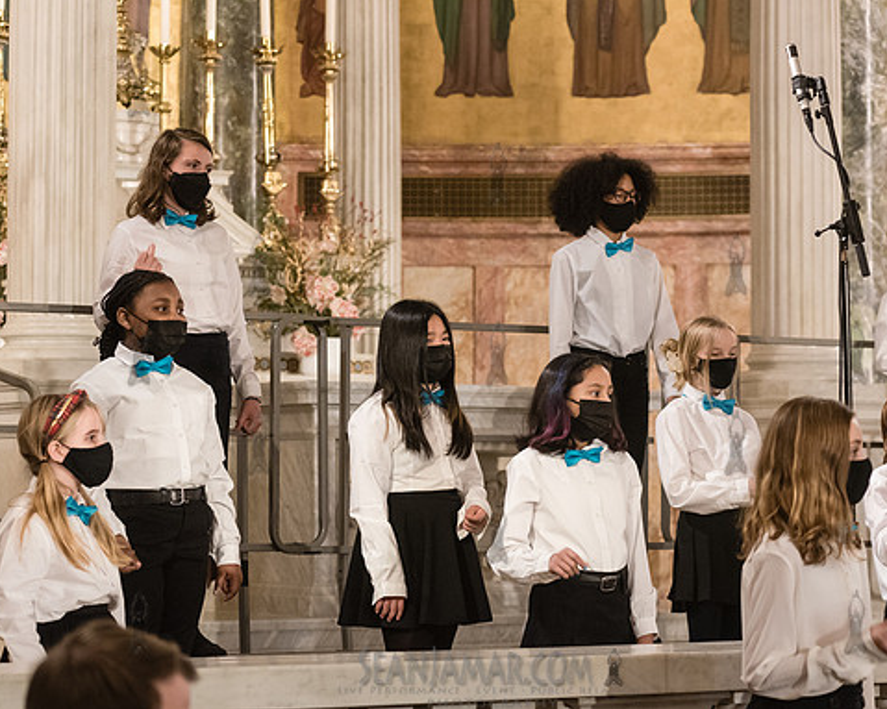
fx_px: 2808
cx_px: 431
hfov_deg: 17.9
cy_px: 416
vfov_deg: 14.4
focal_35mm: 107
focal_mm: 80
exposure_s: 1/125
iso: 4000
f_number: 5
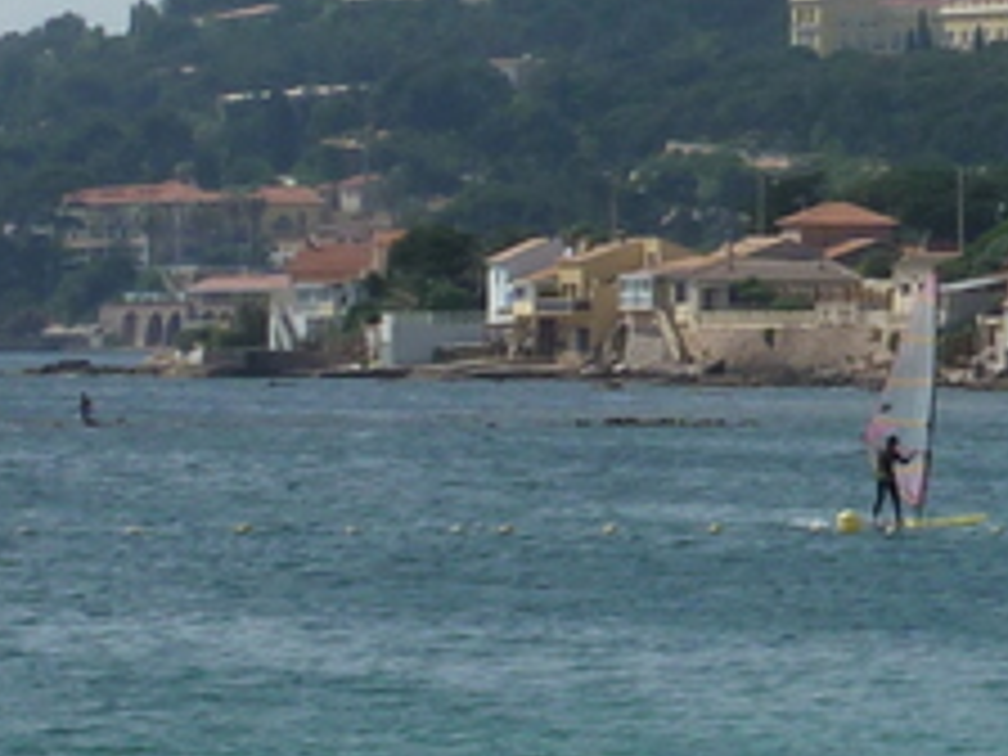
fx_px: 7484
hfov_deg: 7.4
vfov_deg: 5.8
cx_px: 1944
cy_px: 549
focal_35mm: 257
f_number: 5.6
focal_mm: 7.9
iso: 80
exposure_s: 1/500
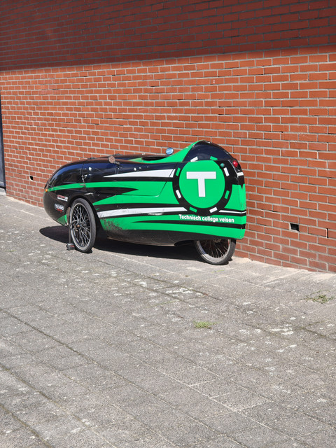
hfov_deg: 21.0
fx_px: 906
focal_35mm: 70
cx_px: 168
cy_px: 224
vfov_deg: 27.8
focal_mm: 10.55
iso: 50
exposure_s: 1/185
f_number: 2.68
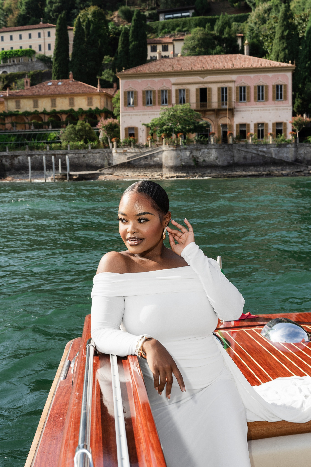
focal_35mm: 39
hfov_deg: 34.2
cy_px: 234
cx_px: 156
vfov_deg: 49.6
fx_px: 505
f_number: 8
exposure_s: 1/250
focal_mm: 39
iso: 100
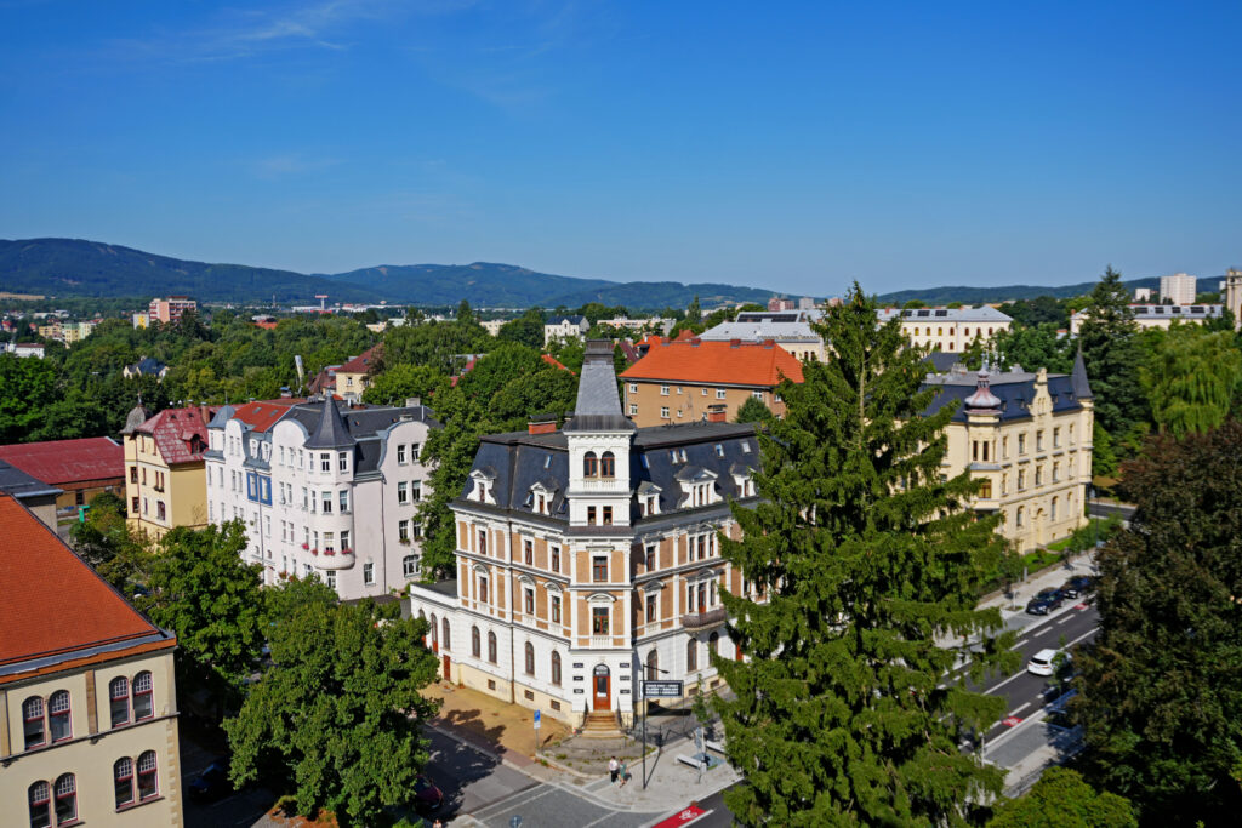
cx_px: 621
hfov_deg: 57.2
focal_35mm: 33
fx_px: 1139
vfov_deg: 40.0
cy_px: 414
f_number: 5
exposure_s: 1/1250
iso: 100
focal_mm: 22
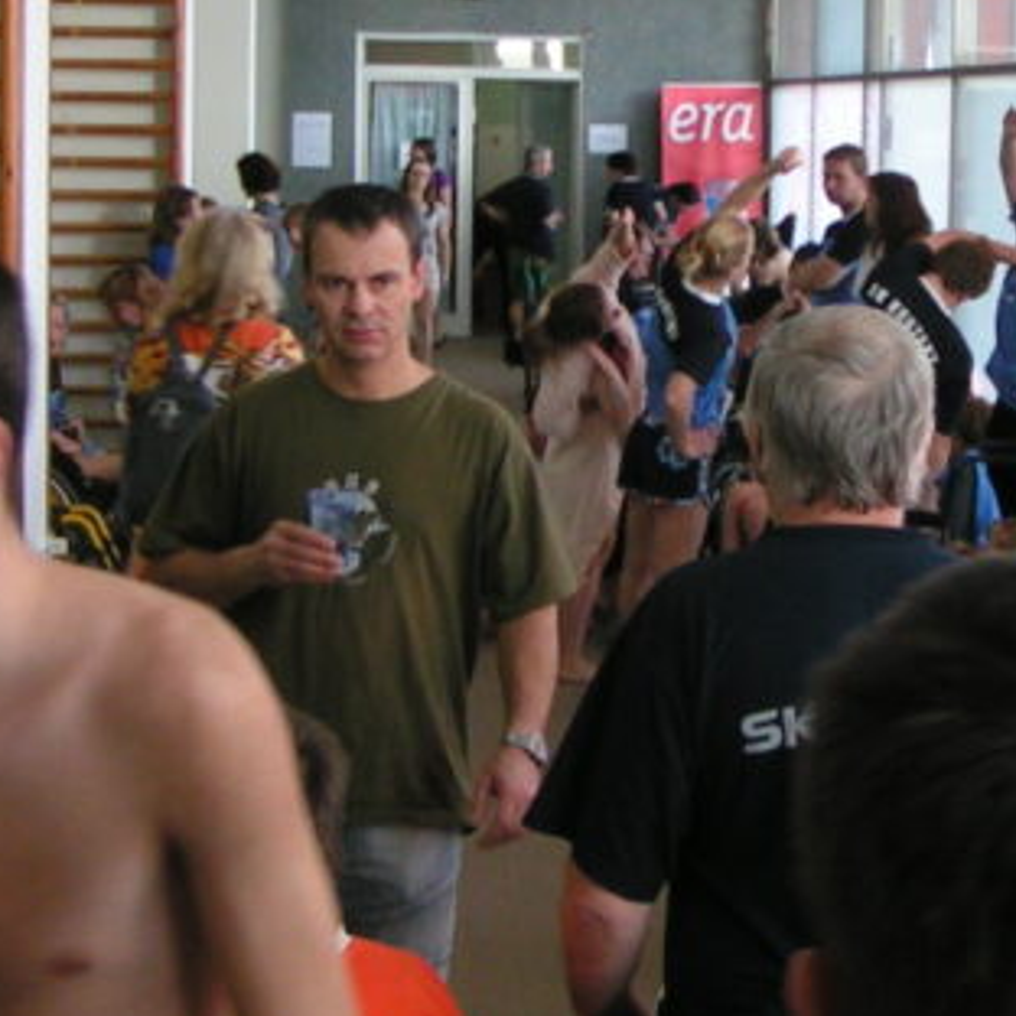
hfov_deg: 17.8
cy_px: 389
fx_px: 3221
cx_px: 765
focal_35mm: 97
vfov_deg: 17.9
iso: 80
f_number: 2.8
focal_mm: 5.8
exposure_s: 1/40
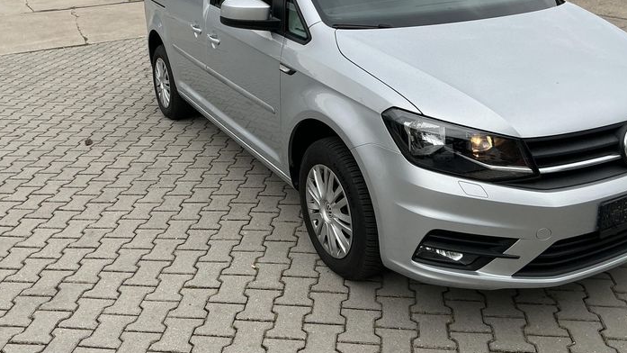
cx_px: 308
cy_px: 95
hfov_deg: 56.6
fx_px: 582
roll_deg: +0.6
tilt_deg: -15.2
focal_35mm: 35
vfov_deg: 33.1
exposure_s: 1/519
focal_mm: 3
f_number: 1.8
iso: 25
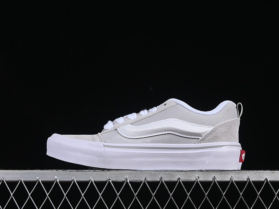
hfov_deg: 23.8
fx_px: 661
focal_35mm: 82
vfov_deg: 18.0
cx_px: 151
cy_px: 104
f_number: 8
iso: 160
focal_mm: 50
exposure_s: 1/80
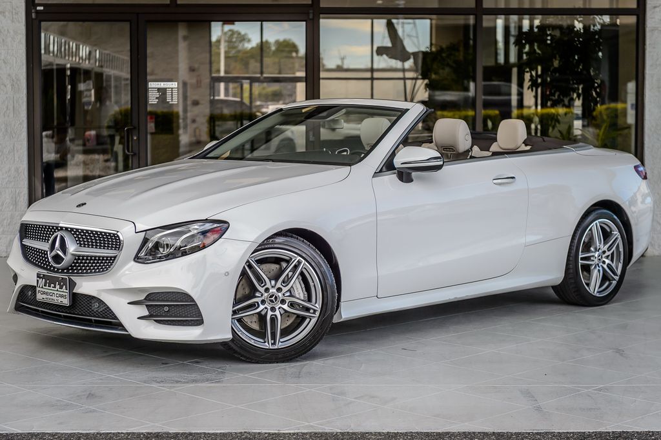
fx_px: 1393
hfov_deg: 26.7
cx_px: 332
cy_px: 220
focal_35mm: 76
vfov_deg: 18.0
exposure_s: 1/1250
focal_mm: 70
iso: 100
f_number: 4
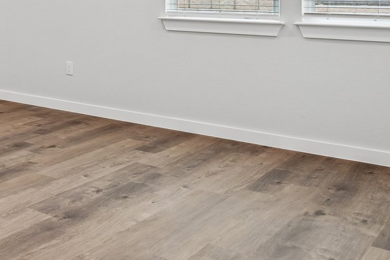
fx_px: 585
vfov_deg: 23.7
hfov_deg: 30.8
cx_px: -86
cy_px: -14
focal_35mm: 54
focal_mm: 16
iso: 400
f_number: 8
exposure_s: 1/20
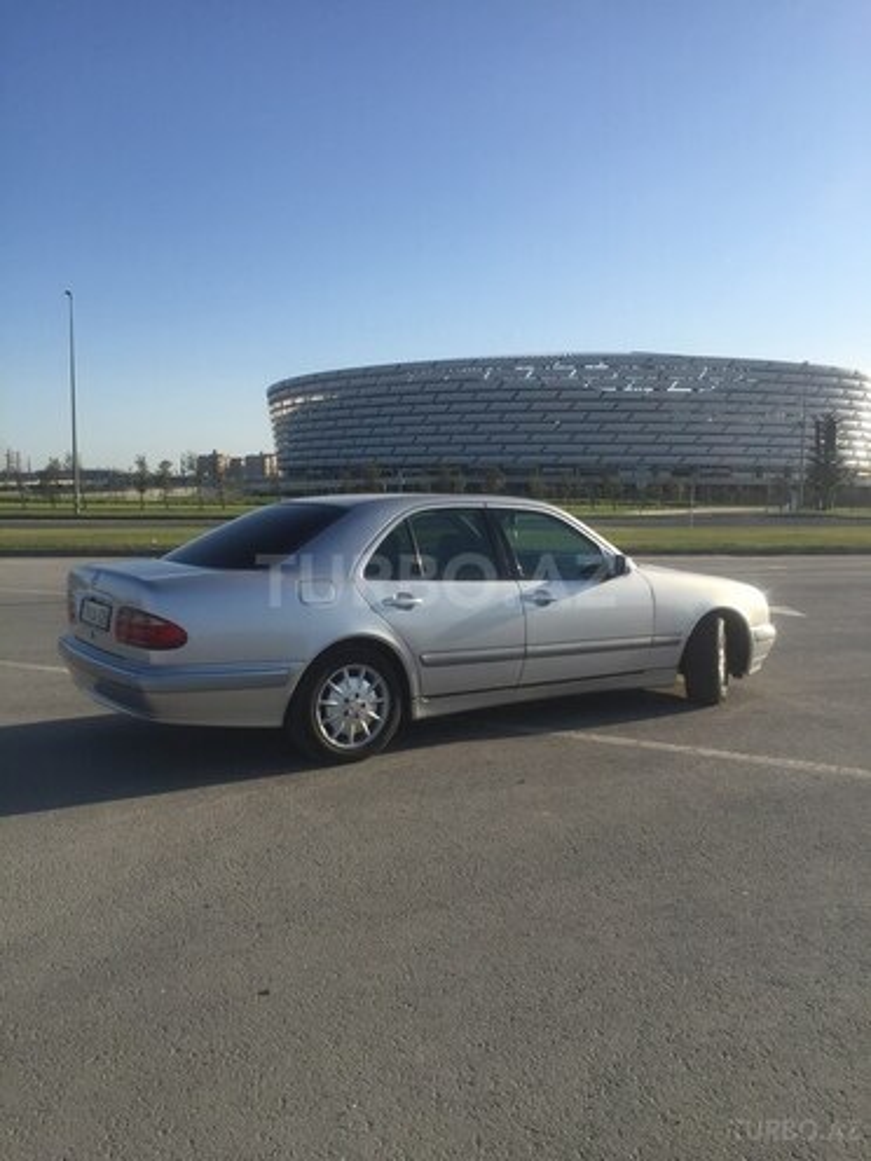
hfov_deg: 48.2
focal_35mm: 29
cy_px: 580
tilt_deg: -4.3
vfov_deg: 61.7
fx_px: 973
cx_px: 436
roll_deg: -0.1
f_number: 2.2
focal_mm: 4.15
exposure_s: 1/1980
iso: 32
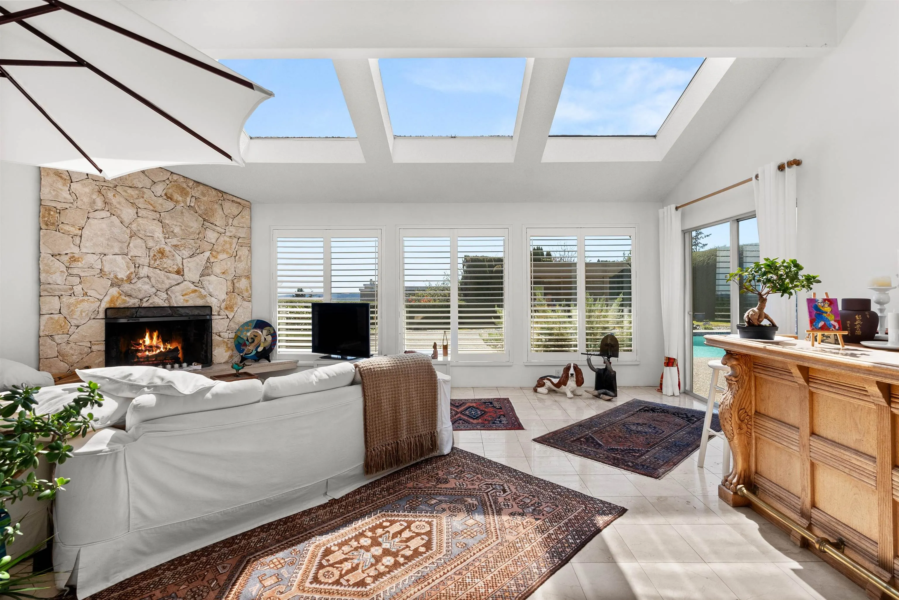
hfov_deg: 96.7
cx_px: 450
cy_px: 300
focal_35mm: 16
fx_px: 400
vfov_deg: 73.8
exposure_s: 1/200
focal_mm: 16
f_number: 8
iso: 400
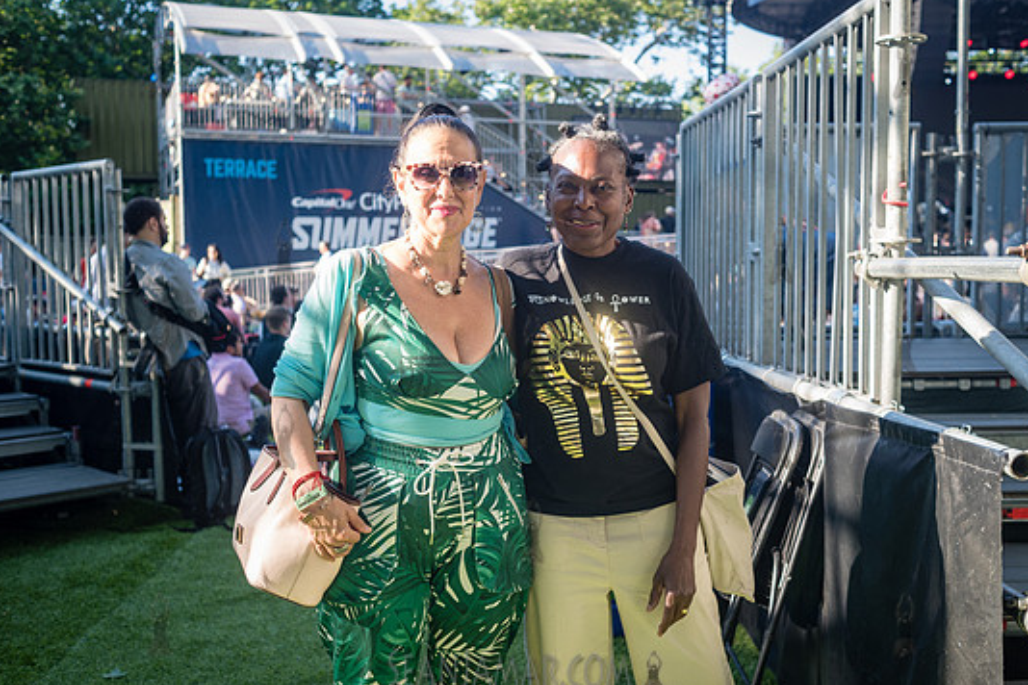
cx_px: 531
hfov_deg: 50.7
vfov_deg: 35.1
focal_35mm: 38
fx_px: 1085
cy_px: 343
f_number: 4
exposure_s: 1/400
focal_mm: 35
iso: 320
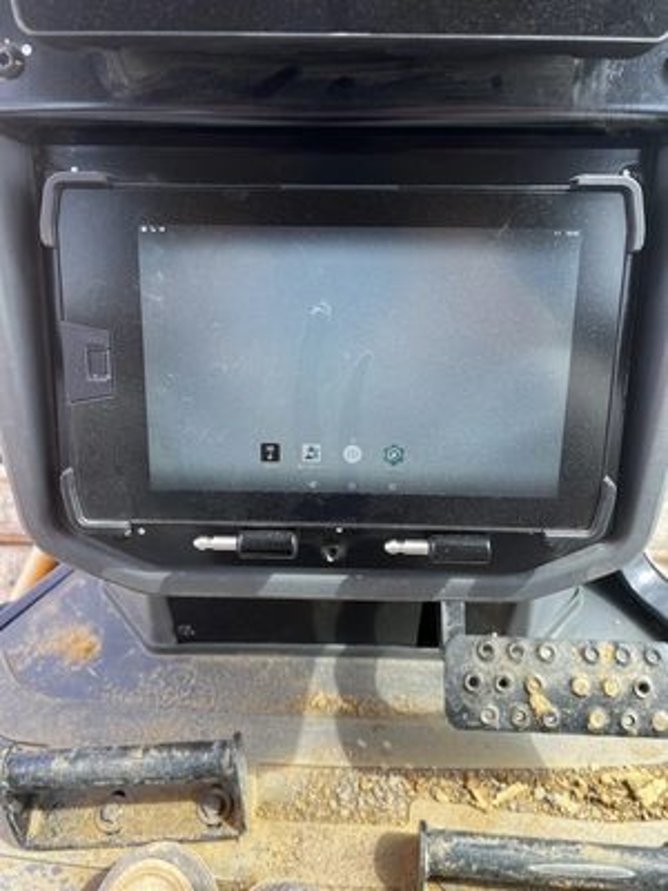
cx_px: 334
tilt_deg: -43.4
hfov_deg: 53.1
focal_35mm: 26
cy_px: 446
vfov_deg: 67.3
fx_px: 669
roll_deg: -0.4
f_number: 1.5
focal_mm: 5.7
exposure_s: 1/367
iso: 50
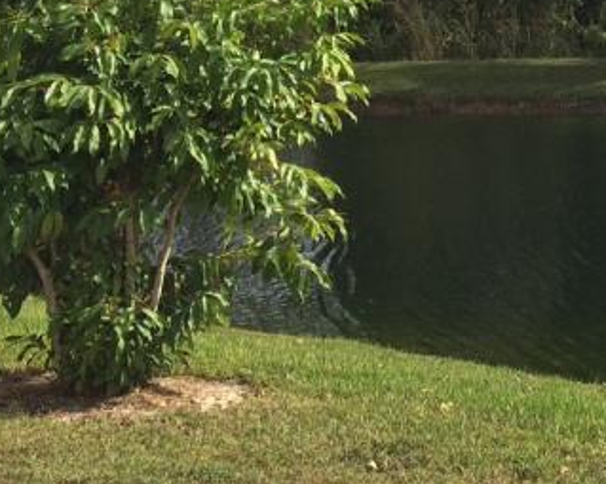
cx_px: 919
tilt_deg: +3.9
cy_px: -150
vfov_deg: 16.0
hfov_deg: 18.5
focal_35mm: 91
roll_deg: -0.4
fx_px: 1632
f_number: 2.2
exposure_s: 1/2160
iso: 32
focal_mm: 4.15
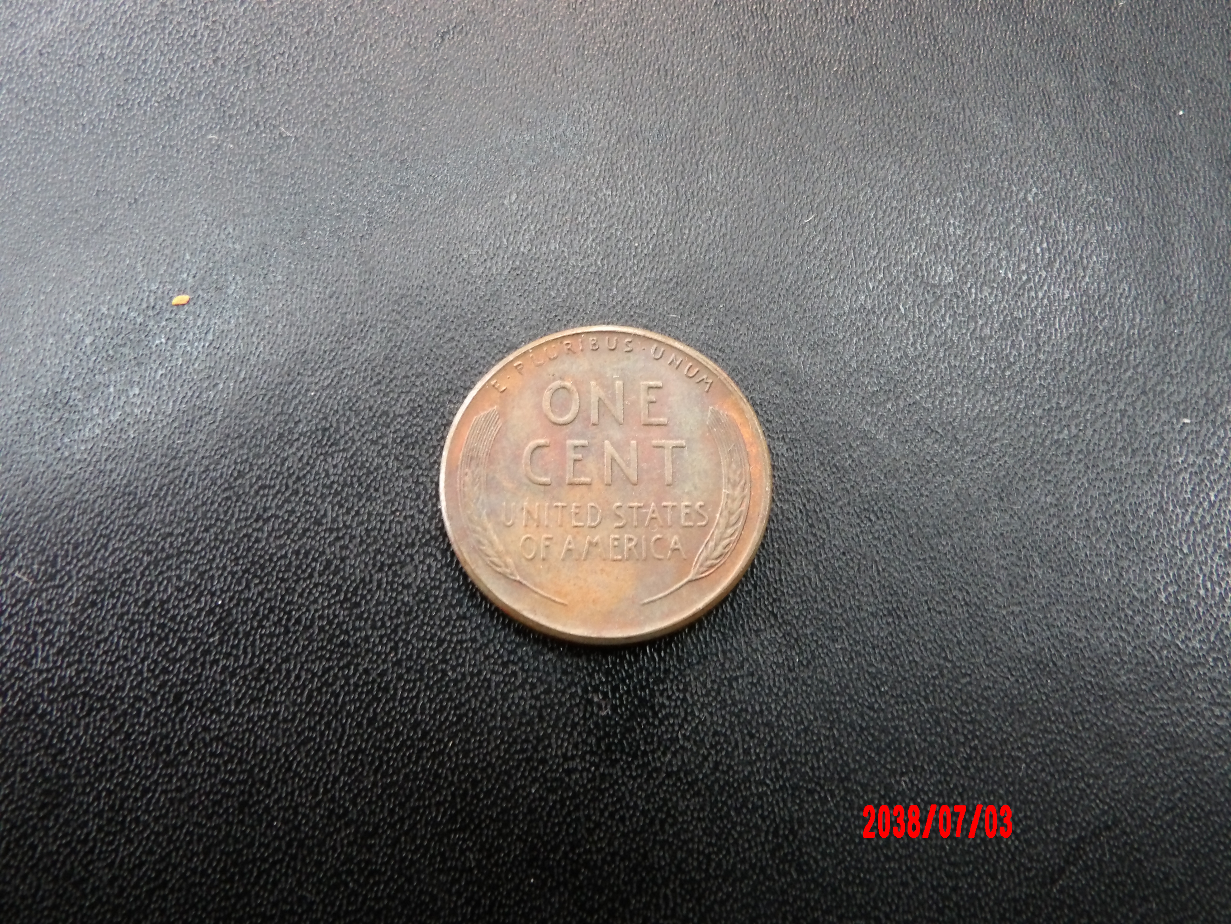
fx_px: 1209
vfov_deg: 41.8
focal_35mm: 34
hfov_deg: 54.0
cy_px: 462
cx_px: 616
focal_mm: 6.2
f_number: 4.5
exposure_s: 1/15
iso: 436
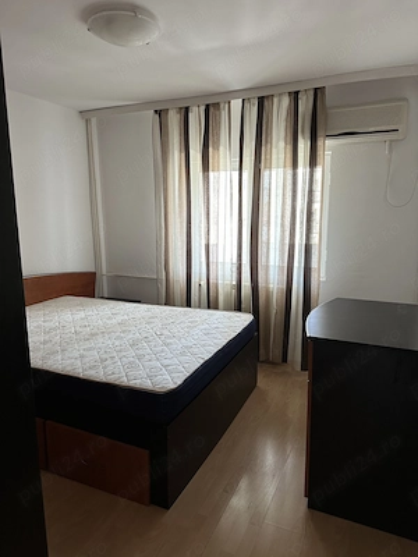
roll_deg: +0.1
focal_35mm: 24
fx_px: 386
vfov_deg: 71.6
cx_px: 209
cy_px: 278
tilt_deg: -8.6
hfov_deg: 56.8
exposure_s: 1/50
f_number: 1.78
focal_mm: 6.86
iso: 250
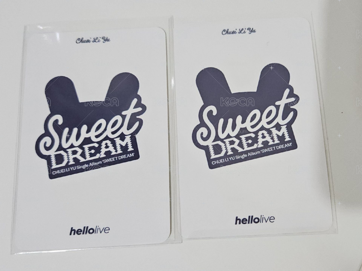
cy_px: 136
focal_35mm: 23
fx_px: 241
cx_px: 181
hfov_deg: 73.9
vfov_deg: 58.9
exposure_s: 1/120
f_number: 1.8
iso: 500
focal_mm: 5.4
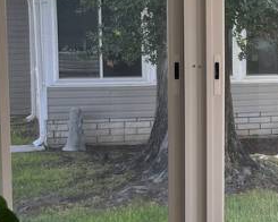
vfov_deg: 17.5
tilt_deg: -7.8
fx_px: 724
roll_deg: -0.9
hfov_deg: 20.2
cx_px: 342
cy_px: 114
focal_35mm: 88
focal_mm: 5.1
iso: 64
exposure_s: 1/121
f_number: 1.6
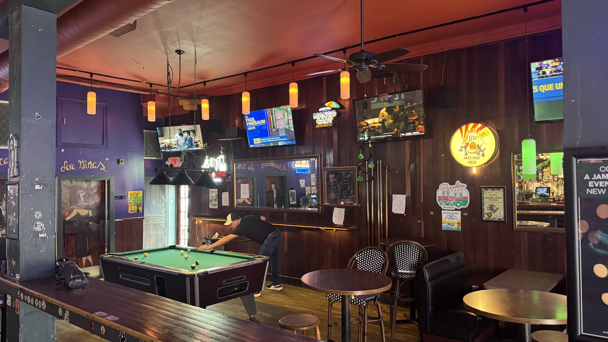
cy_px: 169
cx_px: 302
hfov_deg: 69.9
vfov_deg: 42.9
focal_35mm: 27
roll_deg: +1.4
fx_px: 435
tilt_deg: +0.7
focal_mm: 6.76
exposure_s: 1/40
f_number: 1.78
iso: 800
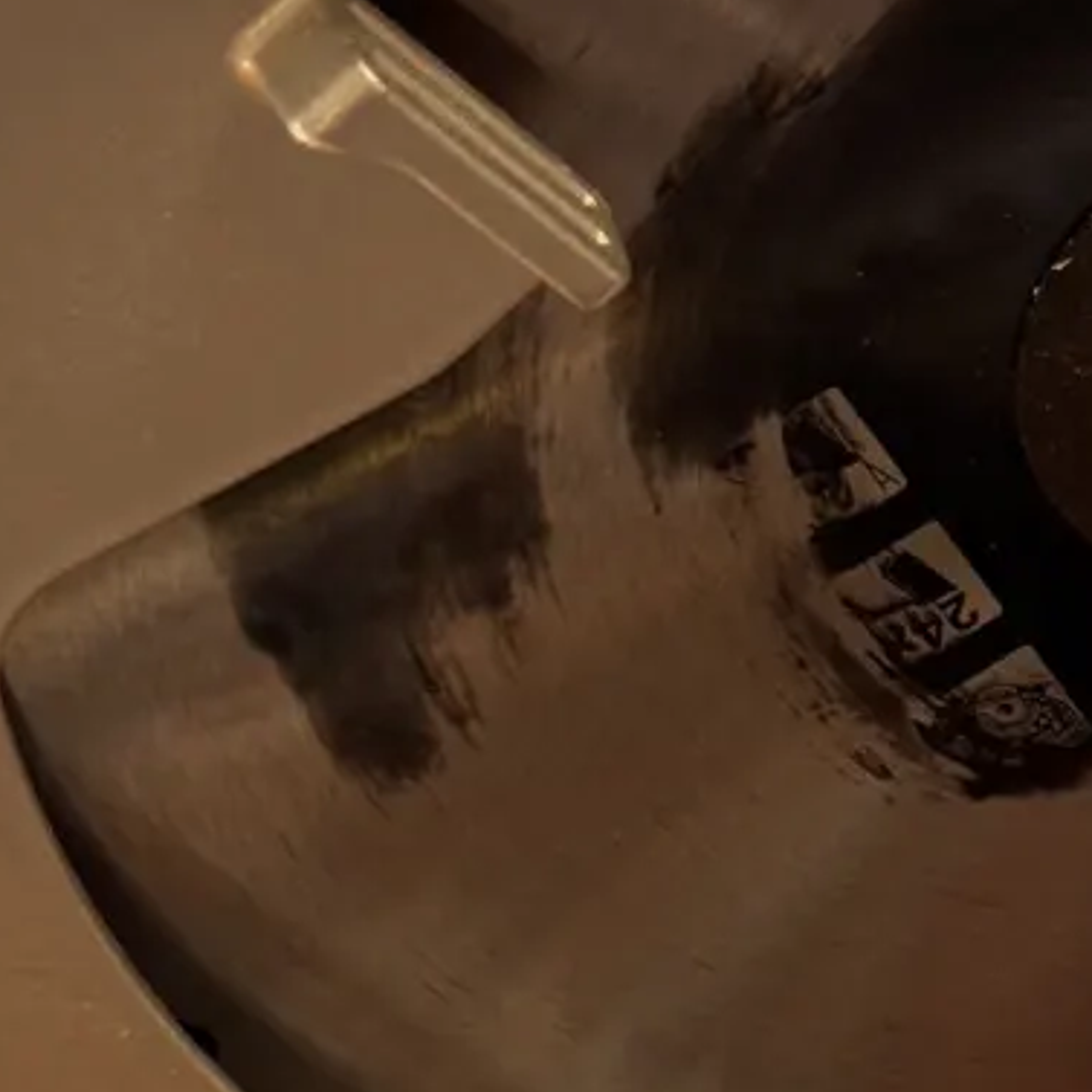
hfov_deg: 11.6
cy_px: 1251
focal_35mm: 144
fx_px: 5139
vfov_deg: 11.9
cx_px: 1689
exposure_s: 1/121
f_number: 1.78
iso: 125
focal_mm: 6.76
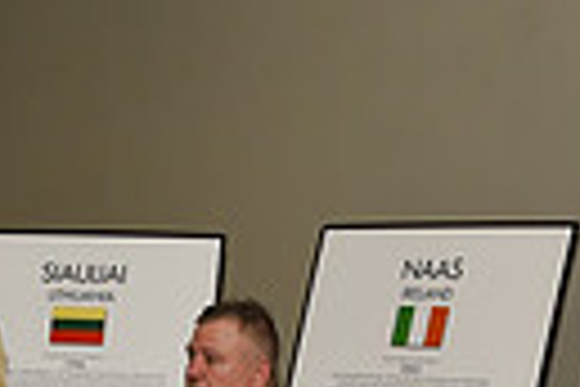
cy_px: 682
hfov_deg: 14.6
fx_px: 2239
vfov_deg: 9.4
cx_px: 36
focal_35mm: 139
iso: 200
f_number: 5
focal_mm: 31
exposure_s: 1/60
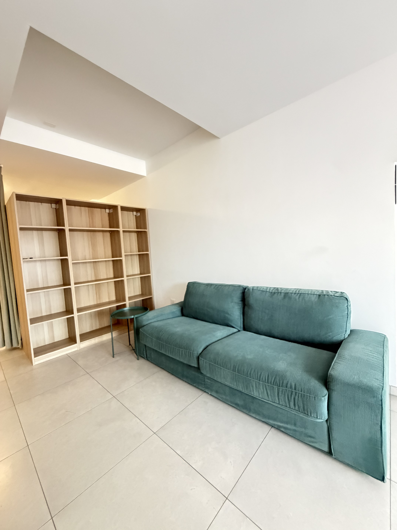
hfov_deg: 85.7
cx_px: 198
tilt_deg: -3.3
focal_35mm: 14
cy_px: 265
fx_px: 214
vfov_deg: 102.1
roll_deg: +2.9
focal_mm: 2.22
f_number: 2.2
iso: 1250
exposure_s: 1/47
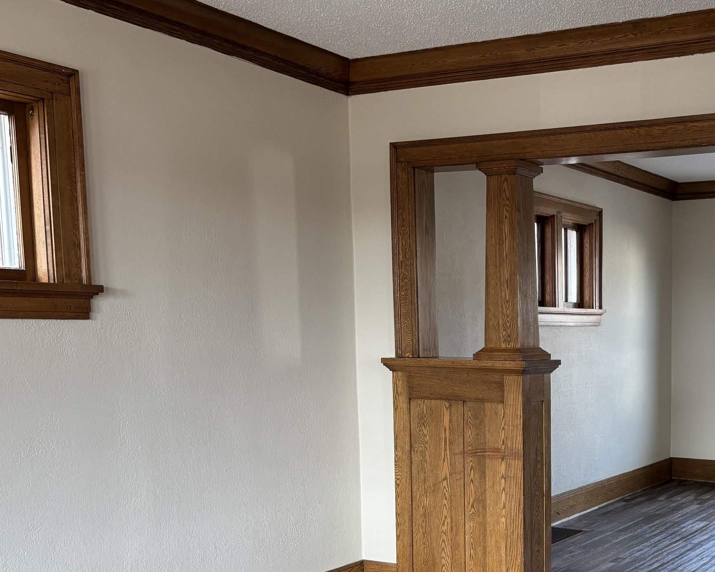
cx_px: 624
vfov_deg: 32.8
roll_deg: +0.0
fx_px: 952
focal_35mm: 45
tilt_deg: -6.7
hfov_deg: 38.7
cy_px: 434
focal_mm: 5.96
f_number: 1.6
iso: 125
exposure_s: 1/96
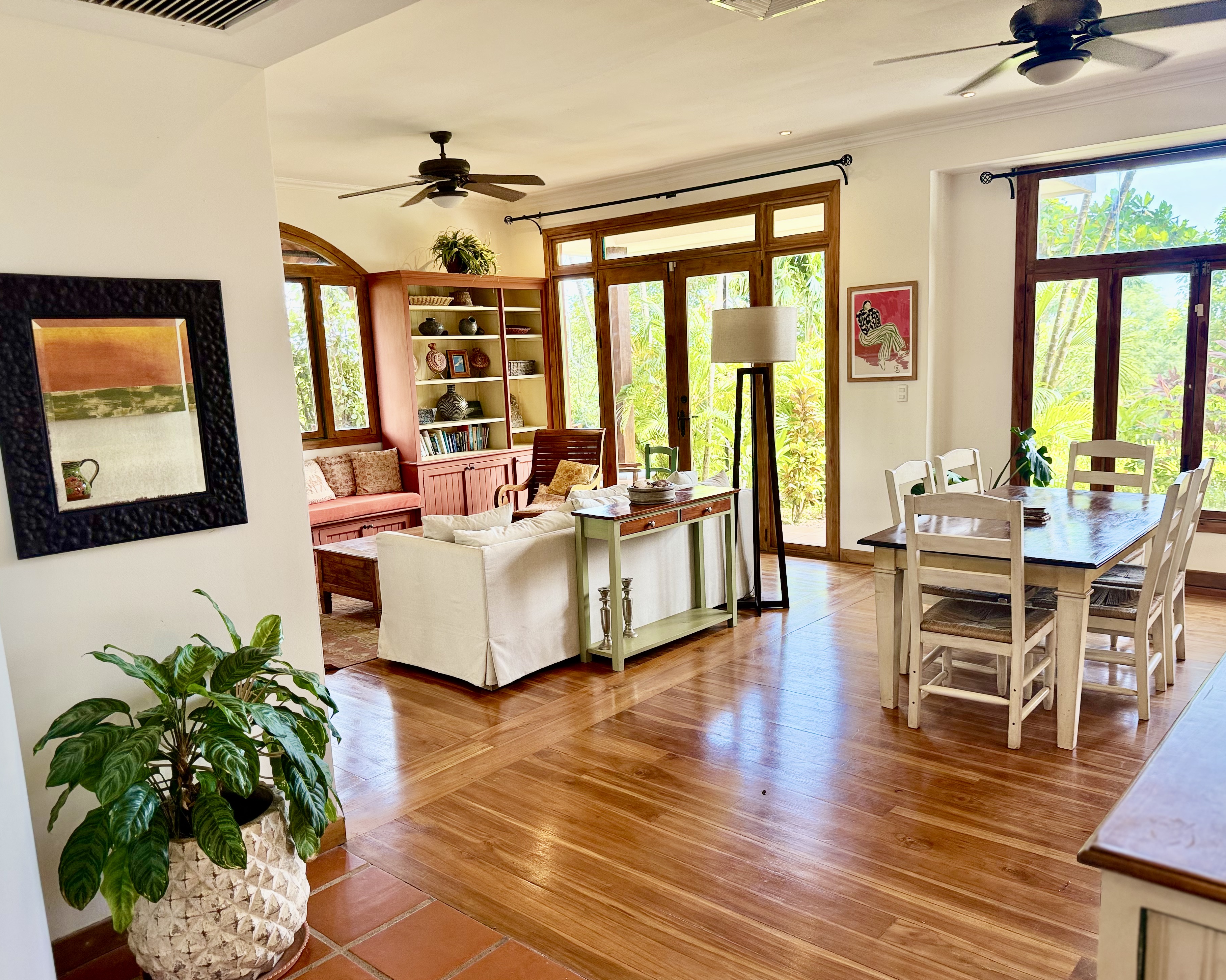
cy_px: 507
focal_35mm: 26
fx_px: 943
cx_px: 640
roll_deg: +2.2
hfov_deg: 66.0
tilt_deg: -10.1
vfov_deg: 54.9
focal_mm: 6.76
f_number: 1.78
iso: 125
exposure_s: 1/162
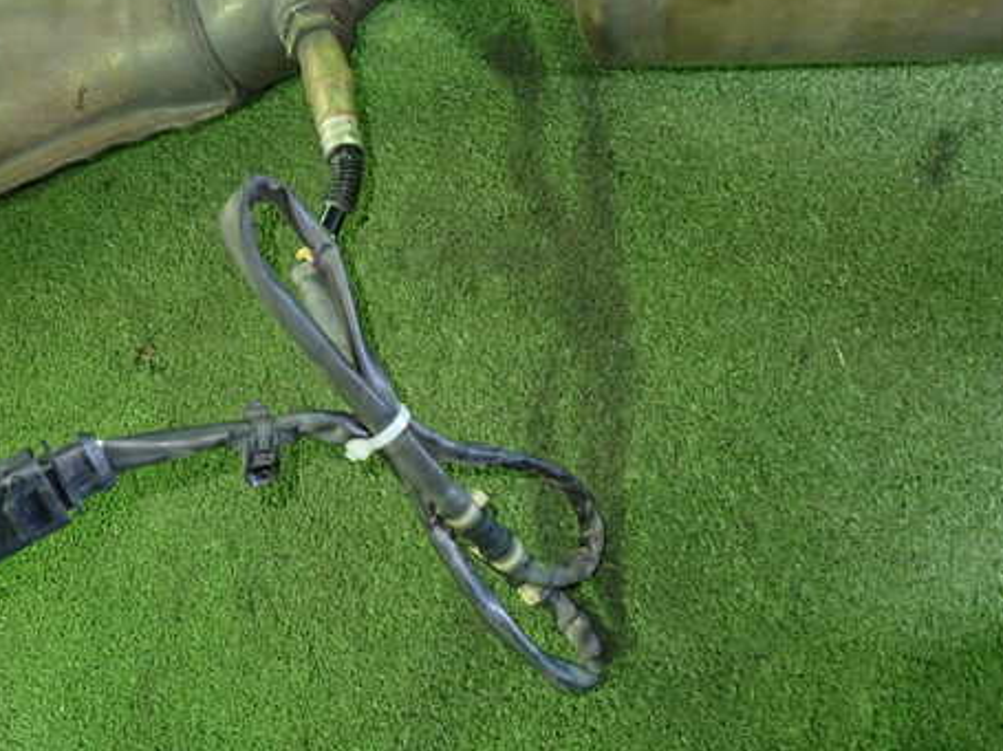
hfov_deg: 54.5
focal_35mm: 33
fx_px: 956
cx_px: 357
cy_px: 355
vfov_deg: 42.9
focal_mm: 4.5
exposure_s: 1/30
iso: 400
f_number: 2
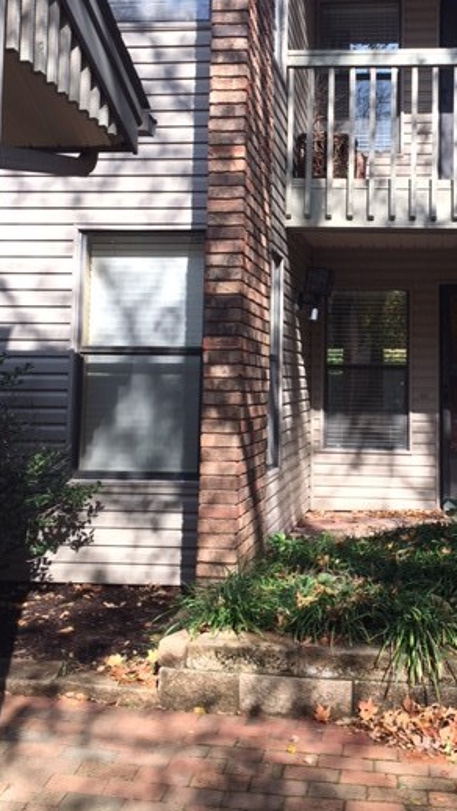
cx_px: 335
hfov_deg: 30.0
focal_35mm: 39
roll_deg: -0.7
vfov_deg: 51.1
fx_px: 839
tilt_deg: +4.9
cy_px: 313
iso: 25
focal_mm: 4.15
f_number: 2.2
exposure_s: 1/663
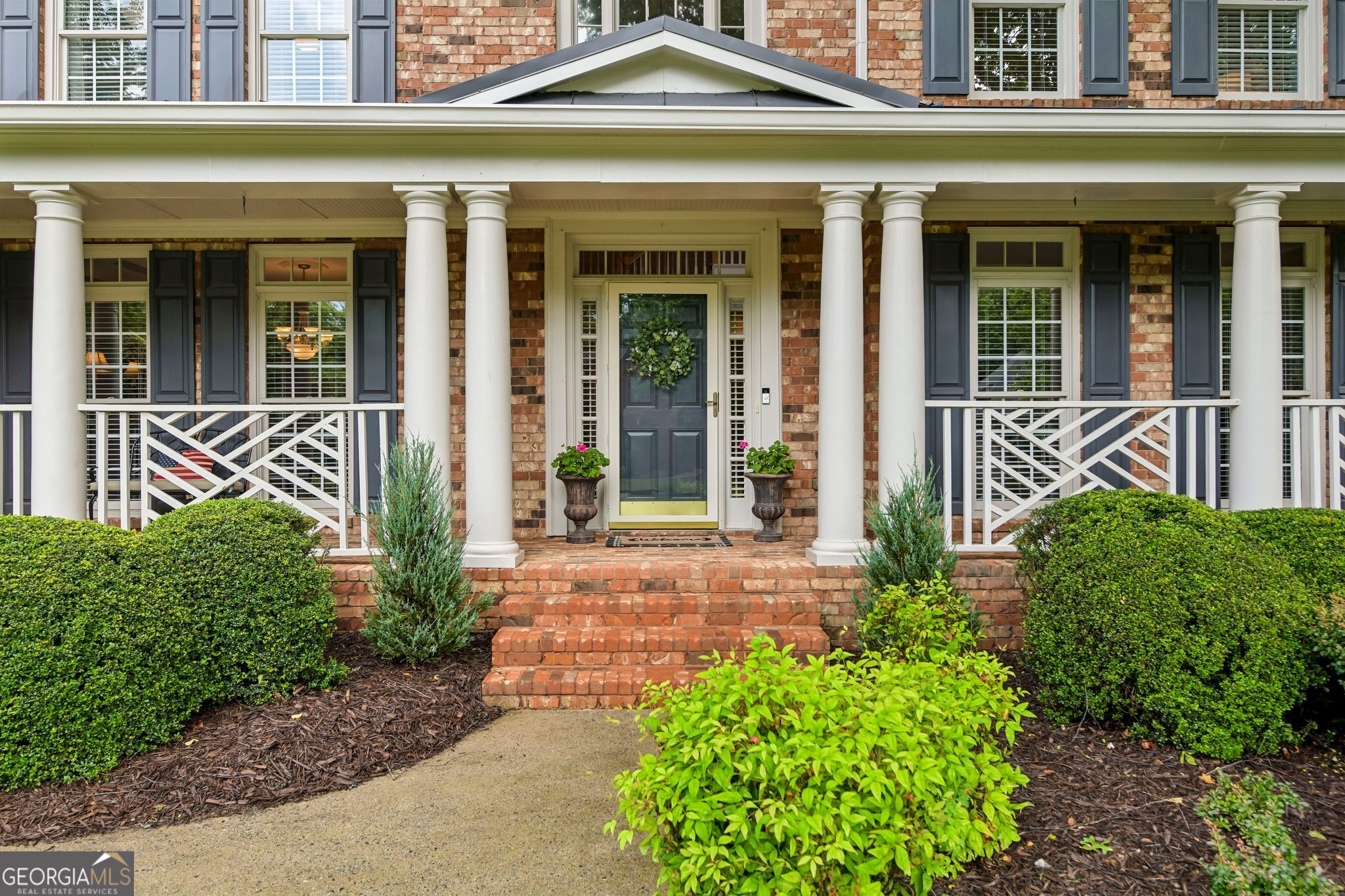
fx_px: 897
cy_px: 448
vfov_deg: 53.1
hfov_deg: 73.7
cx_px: 672
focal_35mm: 24
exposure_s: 1/160
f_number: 8
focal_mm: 24
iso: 400
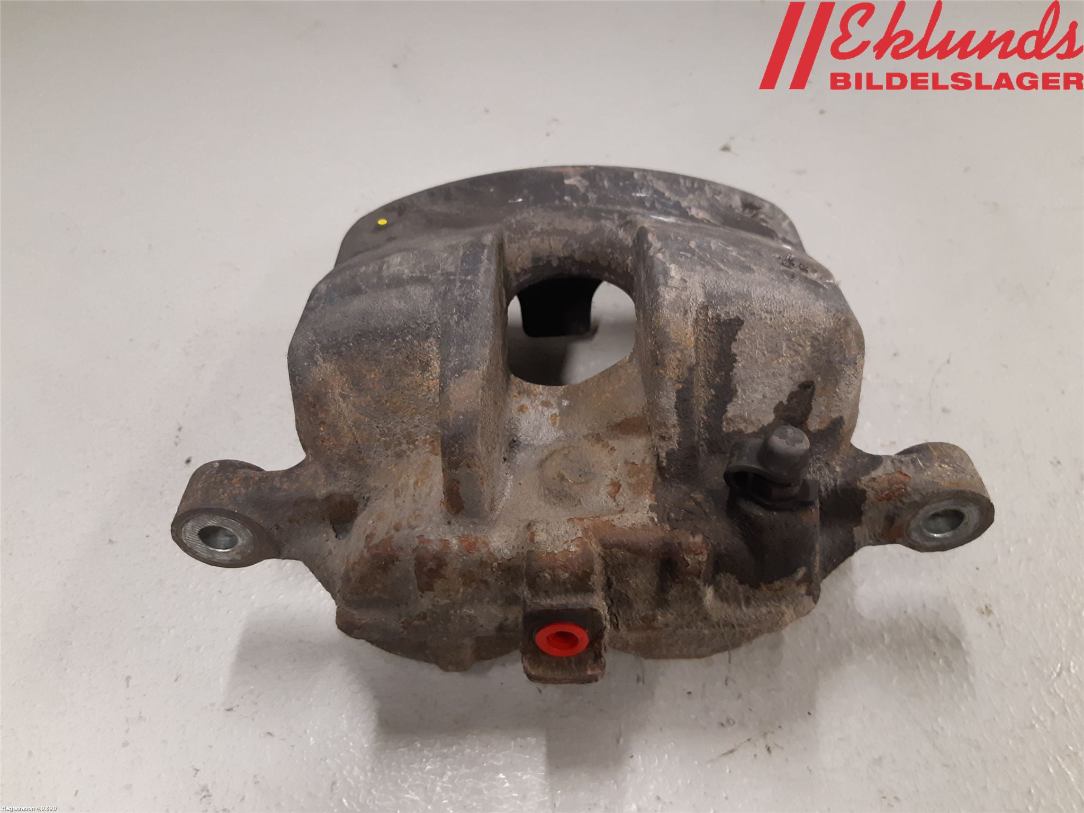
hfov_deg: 67.3
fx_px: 814
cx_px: 542
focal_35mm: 26
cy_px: 406
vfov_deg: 53.1
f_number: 1.7
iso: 160
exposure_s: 1/50
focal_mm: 3.93
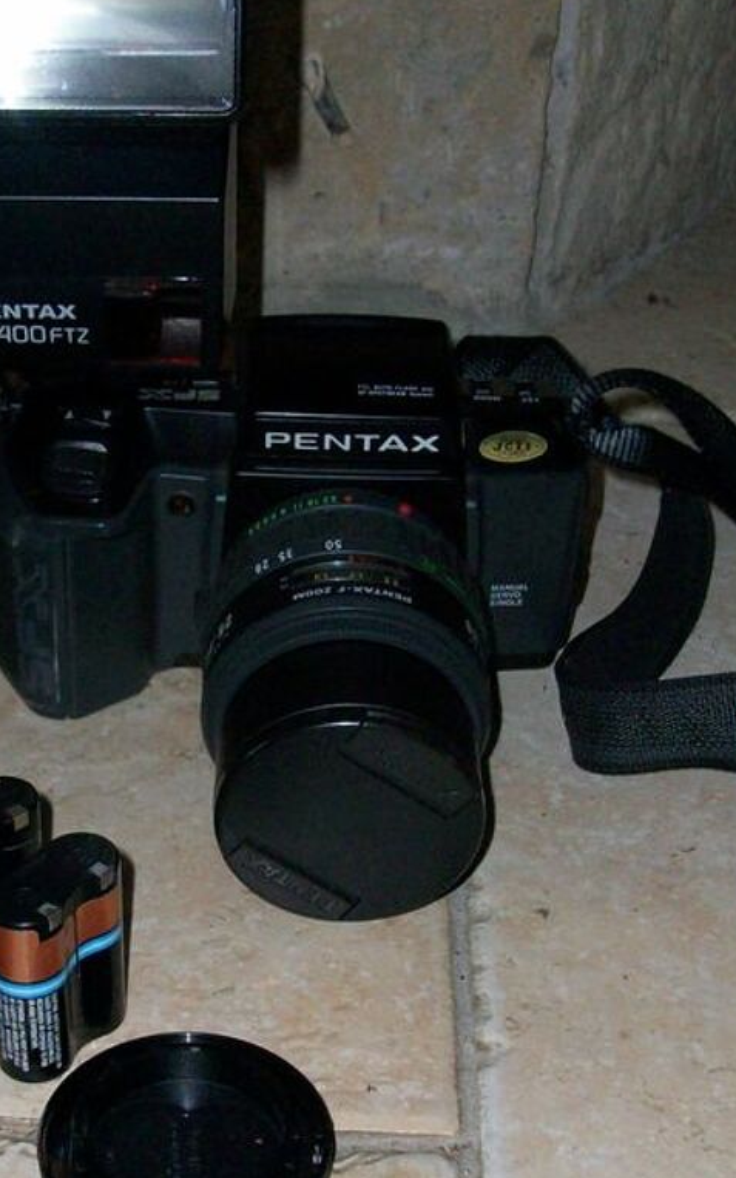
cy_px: 694
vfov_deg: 32.4
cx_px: 191
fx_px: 2022
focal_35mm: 63
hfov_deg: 20.5
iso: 160
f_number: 2.8
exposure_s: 1/60
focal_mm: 5.7
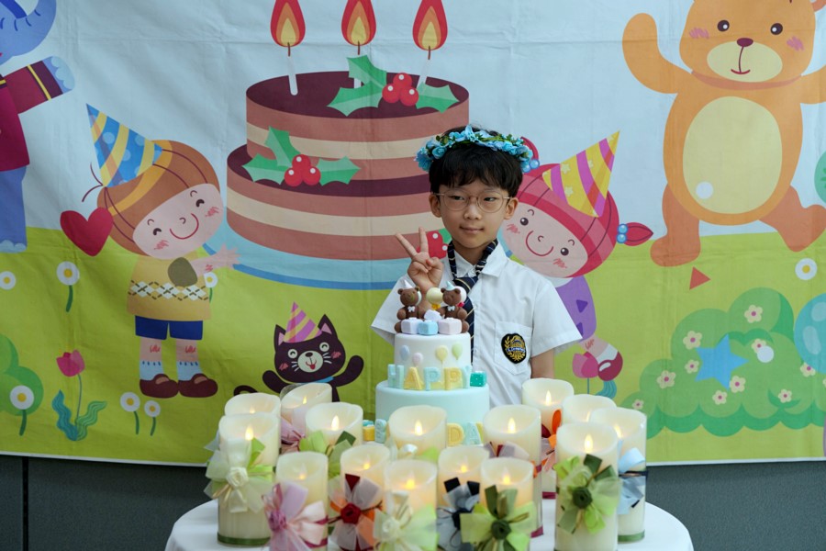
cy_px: 276
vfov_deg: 19.5
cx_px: 413
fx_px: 1606
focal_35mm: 70
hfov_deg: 28.8
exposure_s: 1/160
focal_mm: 70
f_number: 4
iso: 320
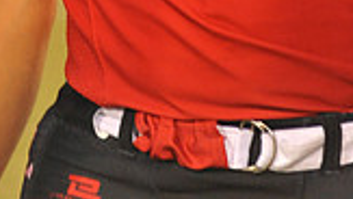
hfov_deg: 2.9
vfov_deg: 1.6
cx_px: 184
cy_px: -396
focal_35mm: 744
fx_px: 6970
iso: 4000
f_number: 5.6
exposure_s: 1/125
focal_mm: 200
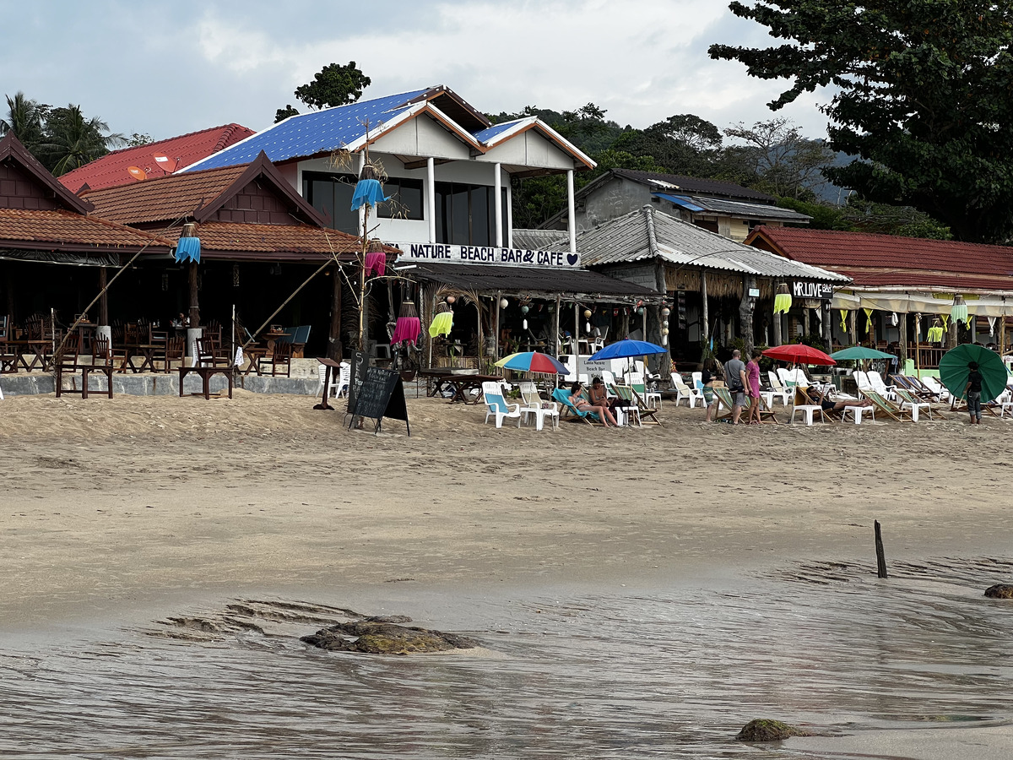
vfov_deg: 19.1
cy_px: 380
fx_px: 2253
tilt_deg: +2.5
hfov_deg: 25.3
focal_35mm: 77
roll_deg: +1.9
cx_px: 506
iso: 32
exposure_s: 1/333
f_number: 2.8
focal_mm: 9
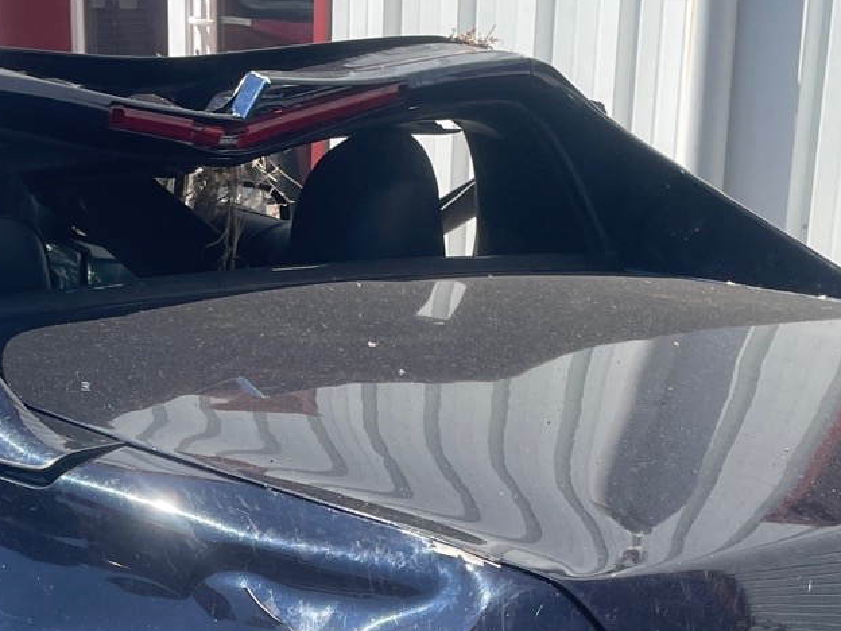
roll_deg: +1.5
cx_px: 260
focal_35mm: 80
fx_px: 1944
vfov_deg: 17.6
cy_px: 735
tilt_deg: -18.6
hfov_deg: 24.3
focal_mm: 4.2
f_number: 1.6
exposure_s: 1/1949
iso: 32
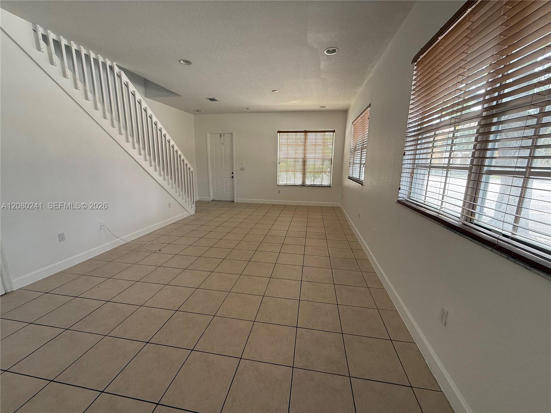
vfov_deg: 85.7
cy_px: 206
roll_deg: -0.7
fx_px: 223
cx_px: 276
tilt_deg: -11.6
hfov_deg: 102.1
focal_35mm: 14
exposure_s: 1/99
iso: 125
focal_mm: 2.22
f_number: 2.2
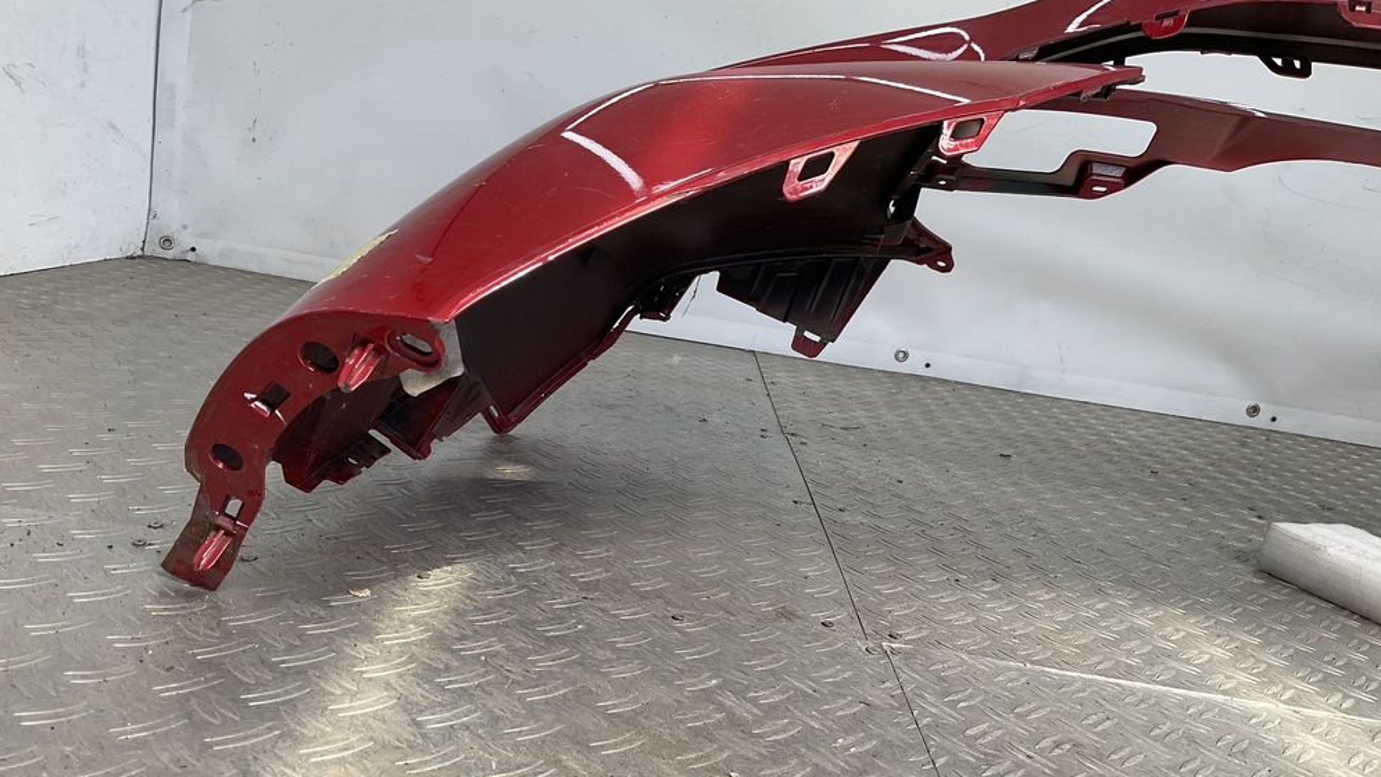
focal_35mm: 32
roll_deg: -10.4
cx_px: 694
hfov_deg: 61.0
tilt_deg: -14.3
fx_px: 1172
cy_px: 436
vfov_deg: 36.6
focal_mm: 3
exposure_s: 1/210
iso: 16
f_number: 1.8
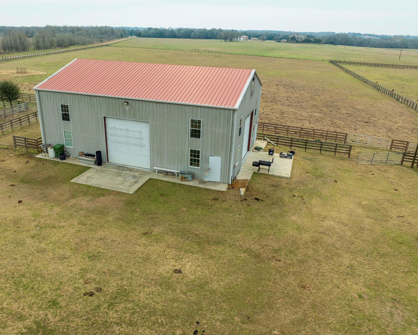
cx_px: 189
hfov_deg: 65.9
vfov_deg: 54.9
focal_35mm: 26
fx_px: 322
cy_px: 163
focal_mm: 12.29
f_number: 2.8
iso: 110
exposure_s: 1/1600
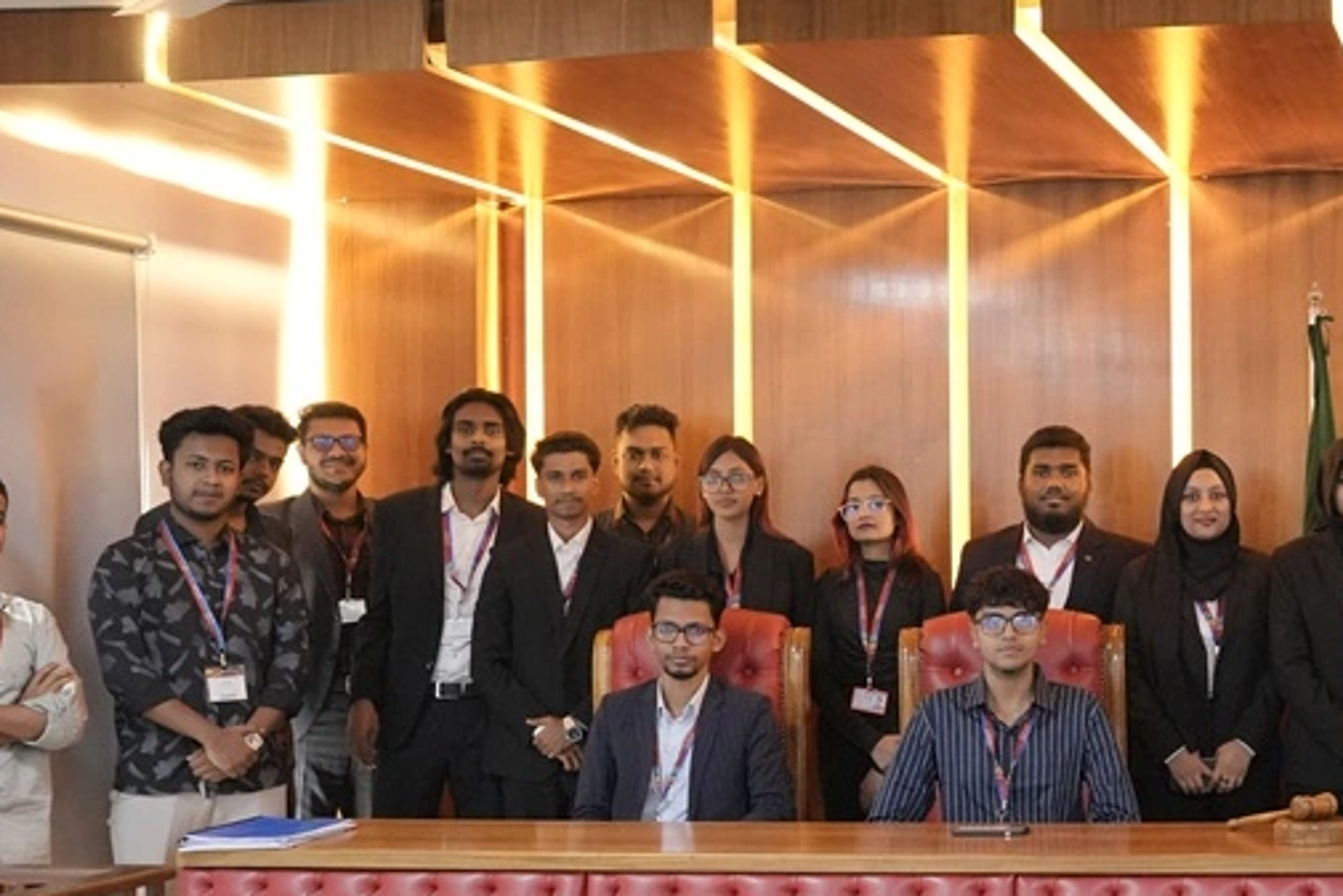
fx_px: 2127
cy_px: 577
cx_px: 1354
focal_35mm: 57
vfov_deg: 23.7
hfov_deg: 32.2
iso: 5000
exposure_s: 1/160
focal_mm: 24
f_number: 3.2
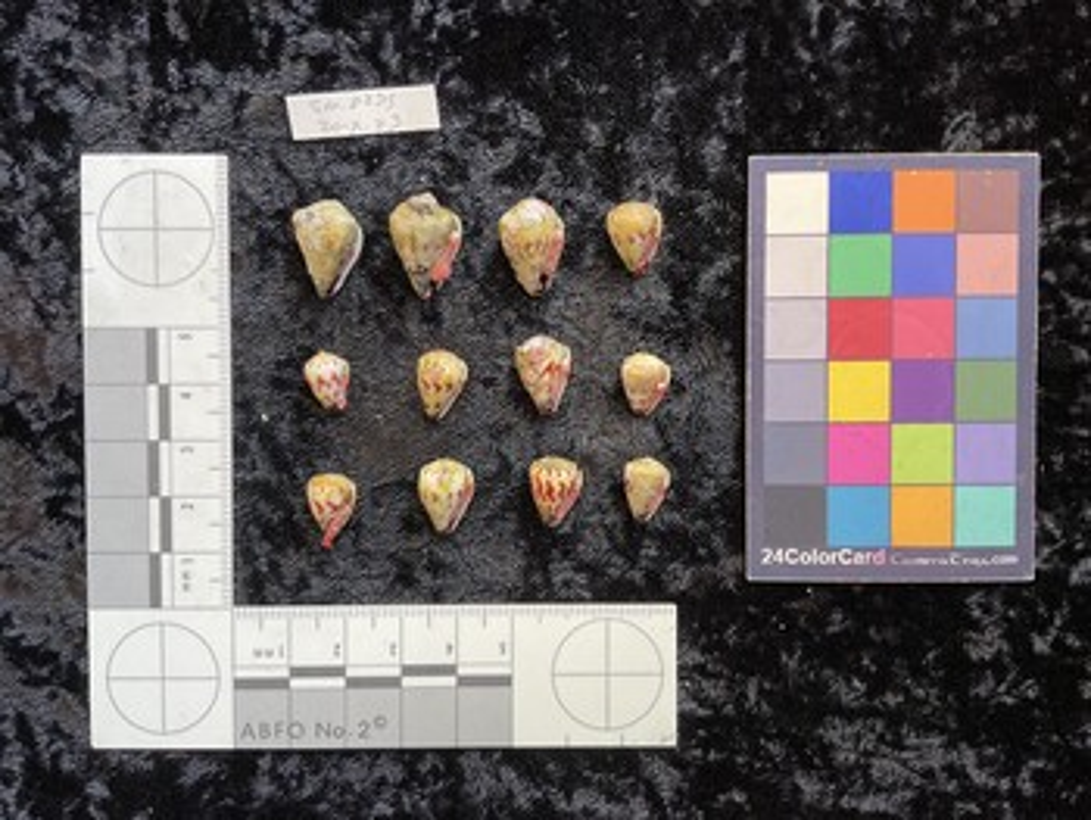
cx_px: 546
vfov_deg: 48.3
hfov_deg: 61.6
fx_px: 915
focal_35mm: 29
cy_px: 410
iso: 50
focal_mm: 3
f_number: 1.8
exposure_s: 1/50
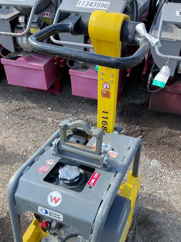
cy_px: 156
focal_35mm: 35
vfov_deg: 51.9
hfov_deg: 40.6
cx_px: 107
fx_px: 244
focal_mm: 4.2
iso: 32
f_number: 1.6
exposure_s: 1/651
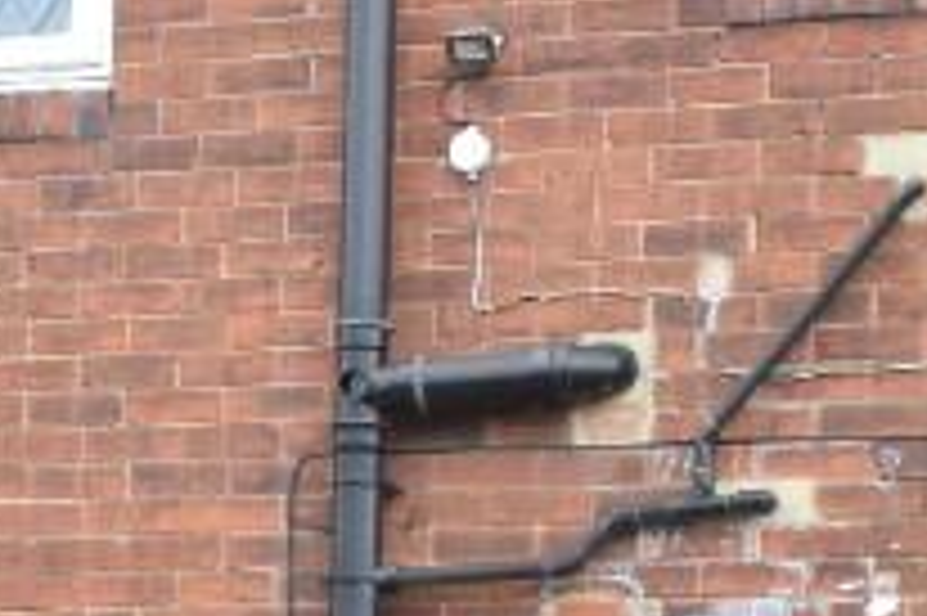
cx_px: -36
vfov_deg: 7.6
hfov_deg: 11.4
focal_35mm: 179
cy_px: 807
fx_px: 4605
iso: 800
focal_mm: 24
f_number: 11
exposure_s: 1/200
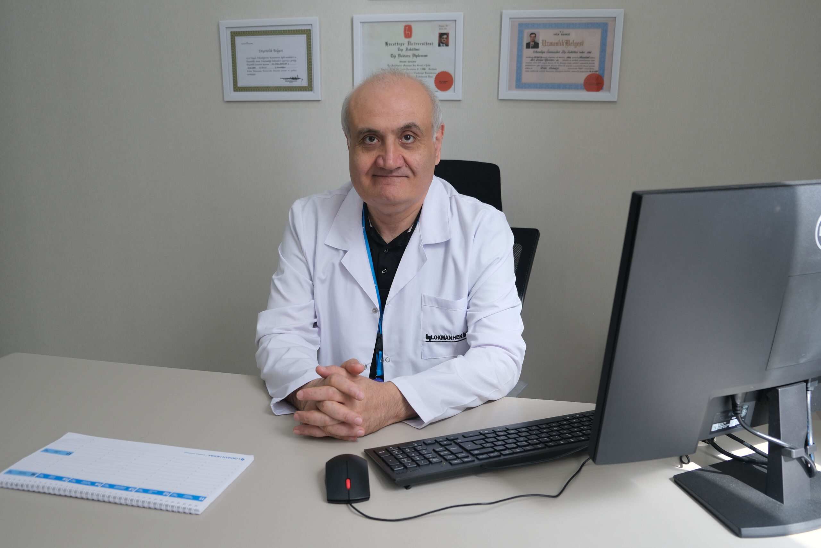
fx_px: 730
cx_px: 410
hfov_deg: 58.7
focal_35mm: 32
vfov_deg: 41.1
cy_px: 274
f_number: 3.6
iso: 320
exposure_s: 1/110
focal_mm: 21.4
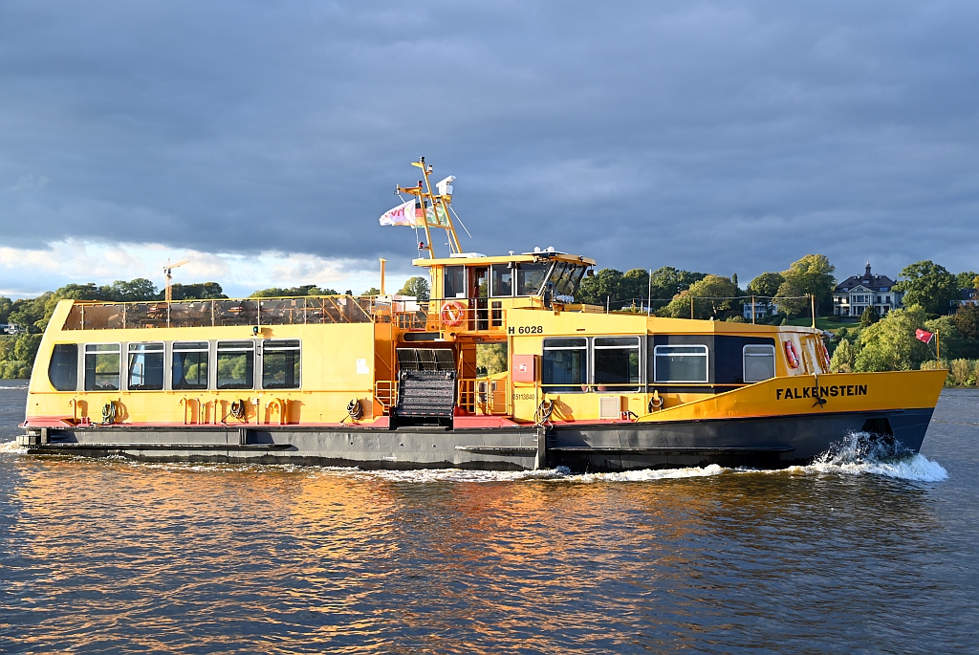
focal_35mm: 52
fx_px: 1415
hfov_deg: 38.2
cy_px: 328
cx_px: 490
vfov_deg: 26.1
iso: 100
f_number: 5
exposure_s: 1/100
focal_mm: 52
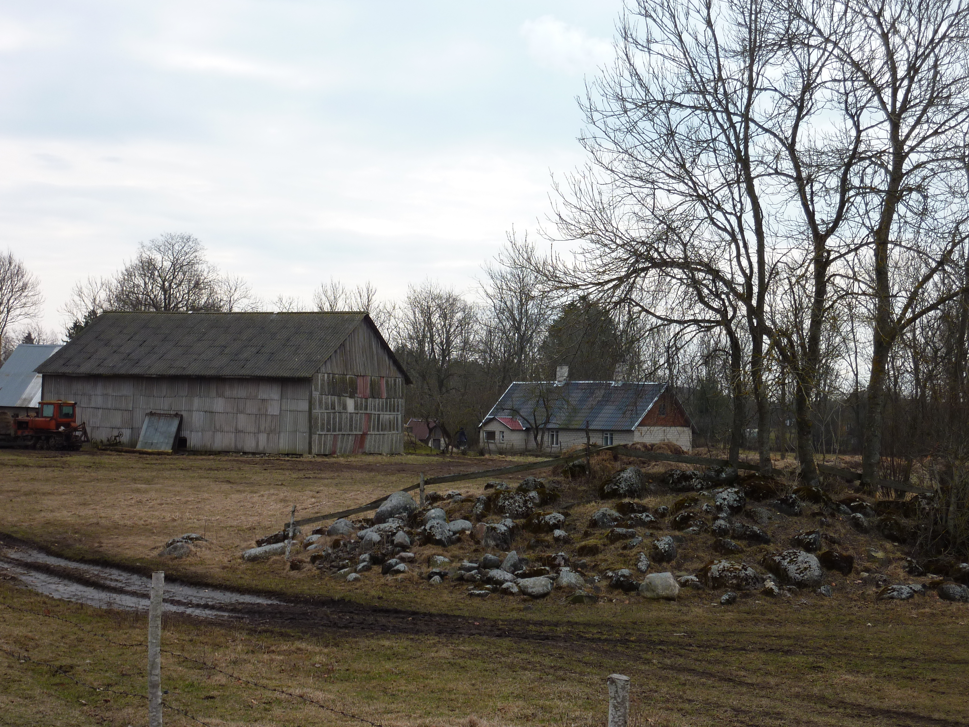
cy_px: 364
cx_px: 484
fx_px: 1764
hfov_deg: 30.7
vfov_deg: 23.3
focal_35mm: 63
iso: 80
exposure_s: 1/400
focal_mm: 10.3
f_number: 4
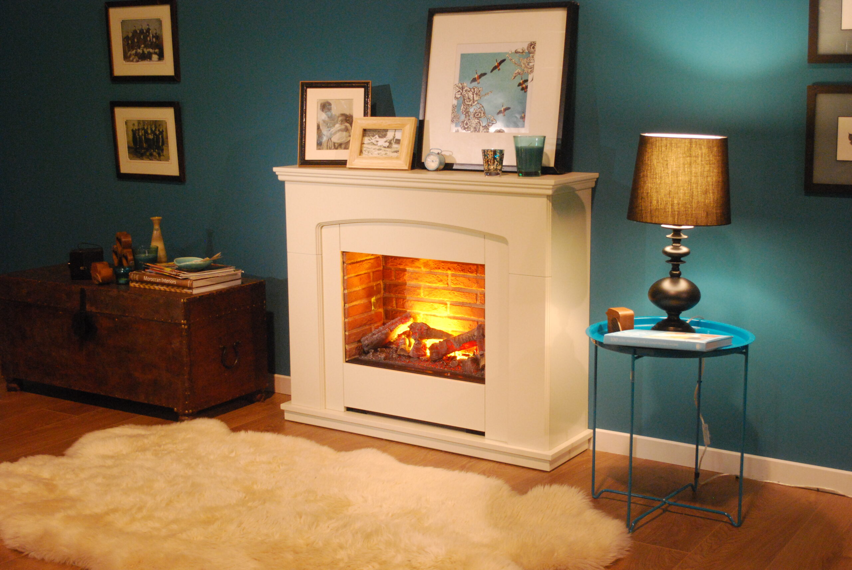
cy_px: 285
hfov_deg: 41.1
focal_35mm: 48
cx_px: 426
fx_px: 1137
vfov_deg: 28.2
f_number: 5
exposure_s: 1/20
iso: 1600
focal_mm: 32
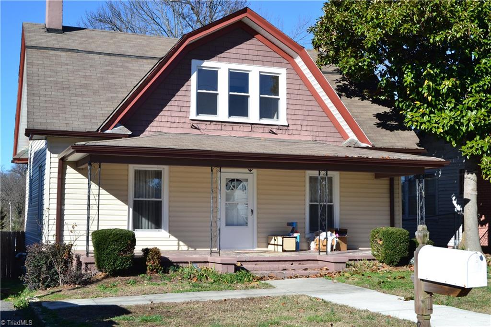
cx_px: 246
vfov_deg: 26.5
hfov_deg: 38.9
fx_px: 695
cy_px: 164
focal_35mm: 51
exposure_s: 1/400
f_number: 11
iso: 400
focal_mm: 34
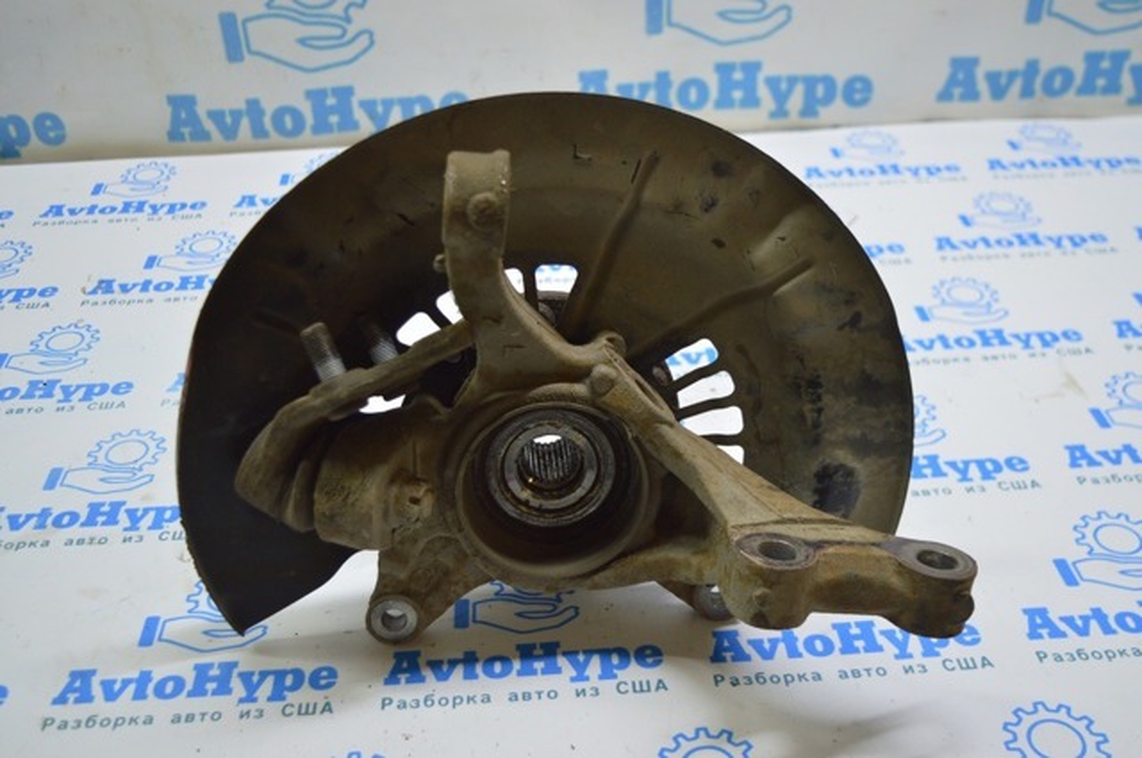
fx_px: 1236
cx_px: 571
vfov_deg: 34.1
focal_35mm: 39
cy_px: 379
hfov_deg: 49.6
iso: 400
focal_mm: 26
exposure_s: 1/50
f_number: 4
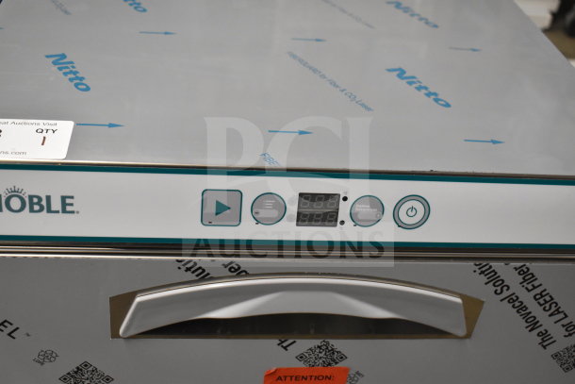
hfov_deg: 42.3
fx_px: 743
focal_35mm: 46
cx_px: 288
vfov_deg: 29.0
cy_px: 192
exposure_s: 1/50
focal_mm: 31
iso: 2200
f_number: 4.2
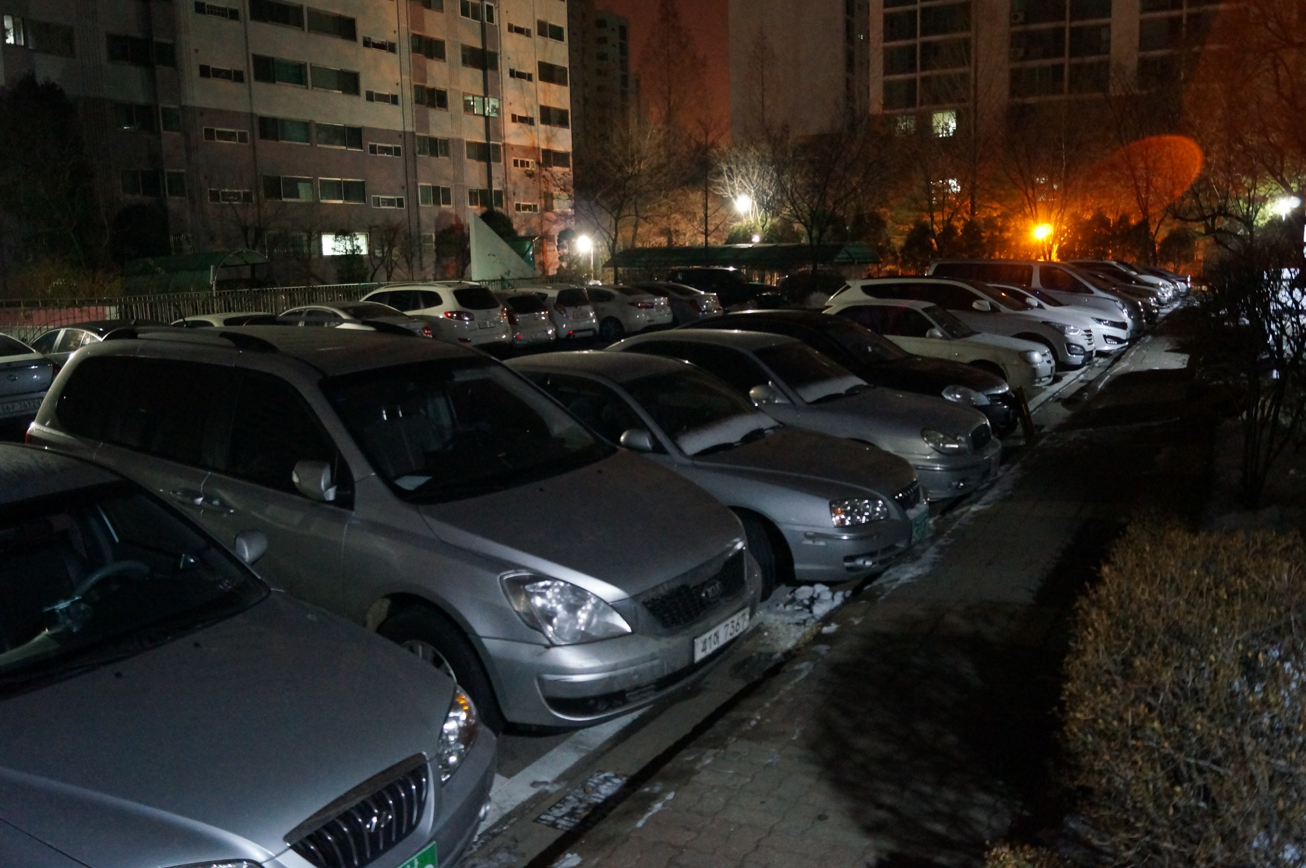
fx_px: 978
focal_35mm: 27
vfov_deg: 47.8
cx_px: 653
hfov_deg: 67.4
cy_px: 434
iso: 3200
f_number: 3.5
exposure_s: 1/4
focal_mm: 18
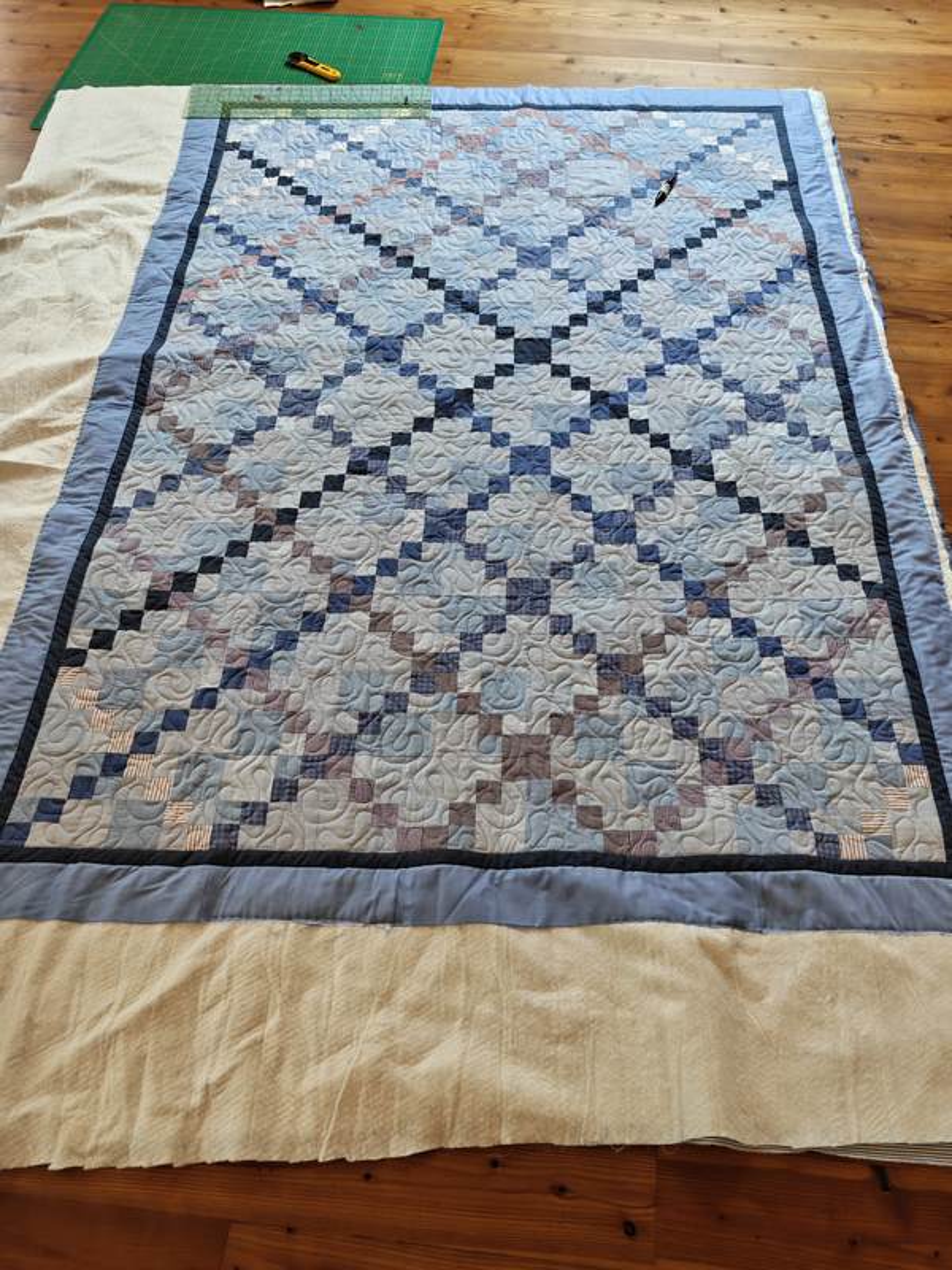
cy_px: 635
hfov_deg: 56.8
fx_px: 880
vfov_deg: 71.6
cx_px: 476
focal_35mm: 24
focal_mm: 6.57
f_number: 1.68
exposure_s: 1/100
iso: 380
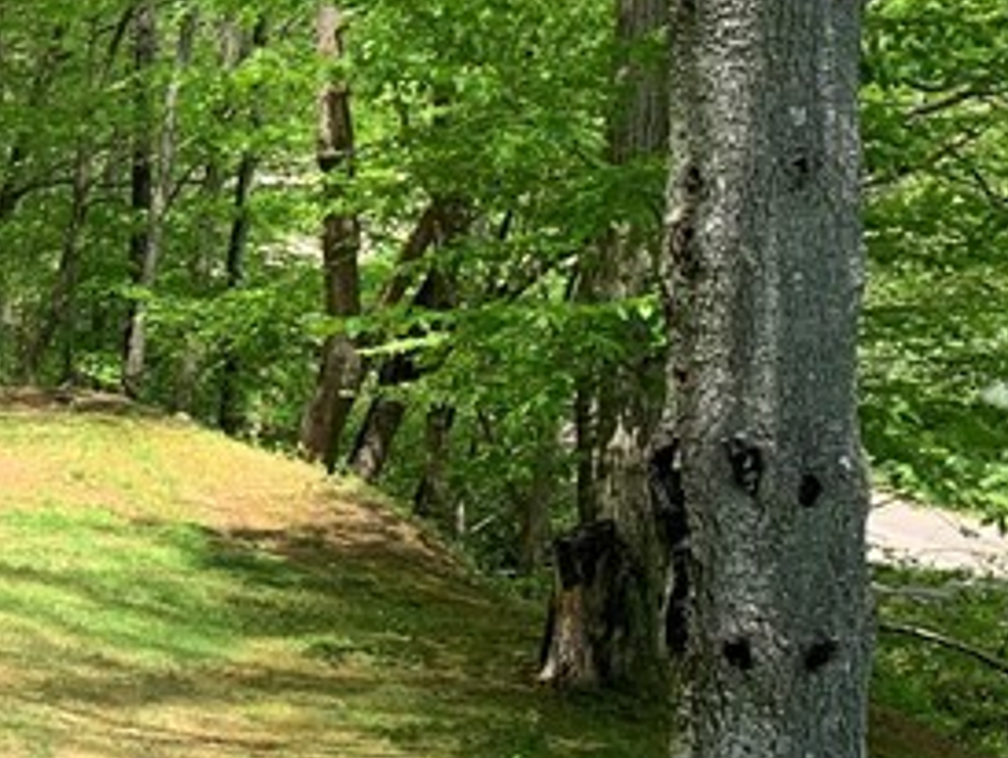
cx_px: -537
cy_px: 224
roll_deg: +1.3
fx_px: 2827
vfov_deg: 15.2
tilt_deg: -1.2
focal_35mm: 97
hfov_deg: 17.9
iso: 25
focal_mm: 4.25
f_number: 1.8
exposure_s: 1/660
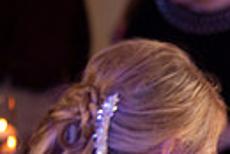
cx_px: 479
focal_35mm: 735
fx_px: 4701
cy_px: 206
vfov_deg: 1.9
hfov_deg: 2.8
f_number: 3.2
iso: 1600
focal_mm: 165
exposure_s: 1/160
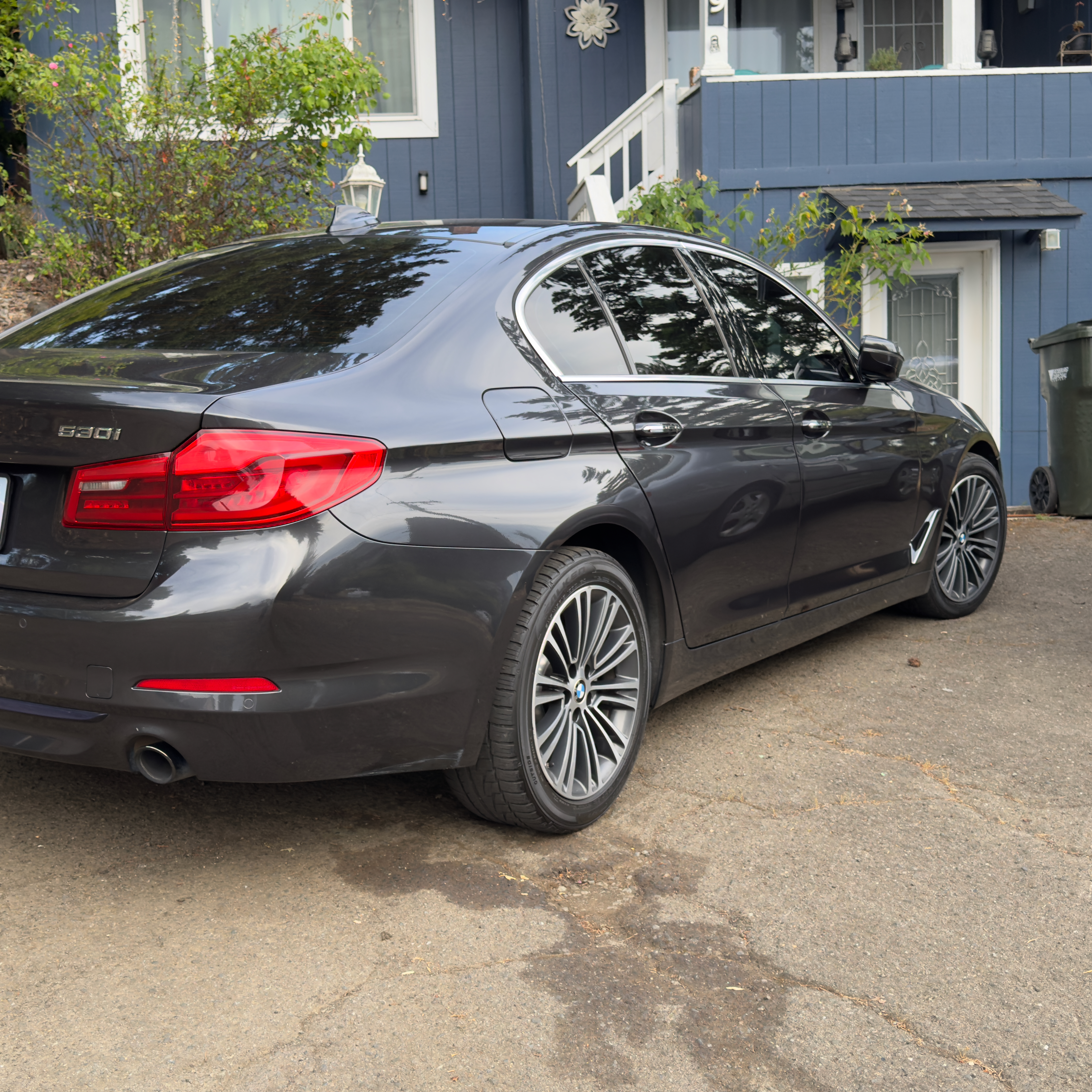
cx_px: 457
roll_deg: +2.7
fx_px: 1499
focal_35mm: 42
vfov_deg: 40.0
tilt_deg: -4.0
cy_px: 543
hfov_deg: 39.9
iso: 80
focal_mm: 6.76
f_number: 1.78
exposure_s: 1/276
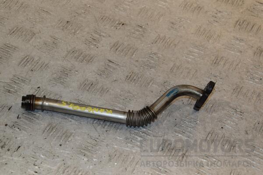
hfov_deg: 21.9
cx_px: 132
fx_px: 679
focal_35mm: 93
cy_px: 88
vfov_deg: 14.7
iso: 800
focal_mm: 62
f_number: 8
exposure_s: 1/200
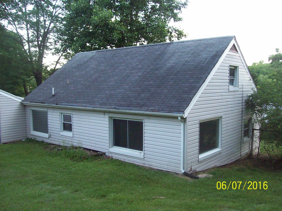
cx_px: 141
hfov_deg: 51.4
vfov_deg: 39.7
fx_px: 293
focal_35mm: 36
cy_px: 106
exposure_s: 1/64
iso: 200
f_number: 2.7
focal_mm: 6
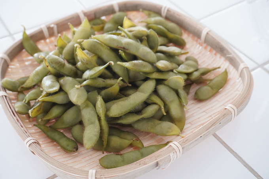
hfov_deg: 46.4
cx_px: 134
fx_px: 314
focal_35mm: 42
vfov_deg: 31.9
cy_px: 90
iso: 3200
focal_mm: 28
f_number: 6.3
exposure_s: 1/50
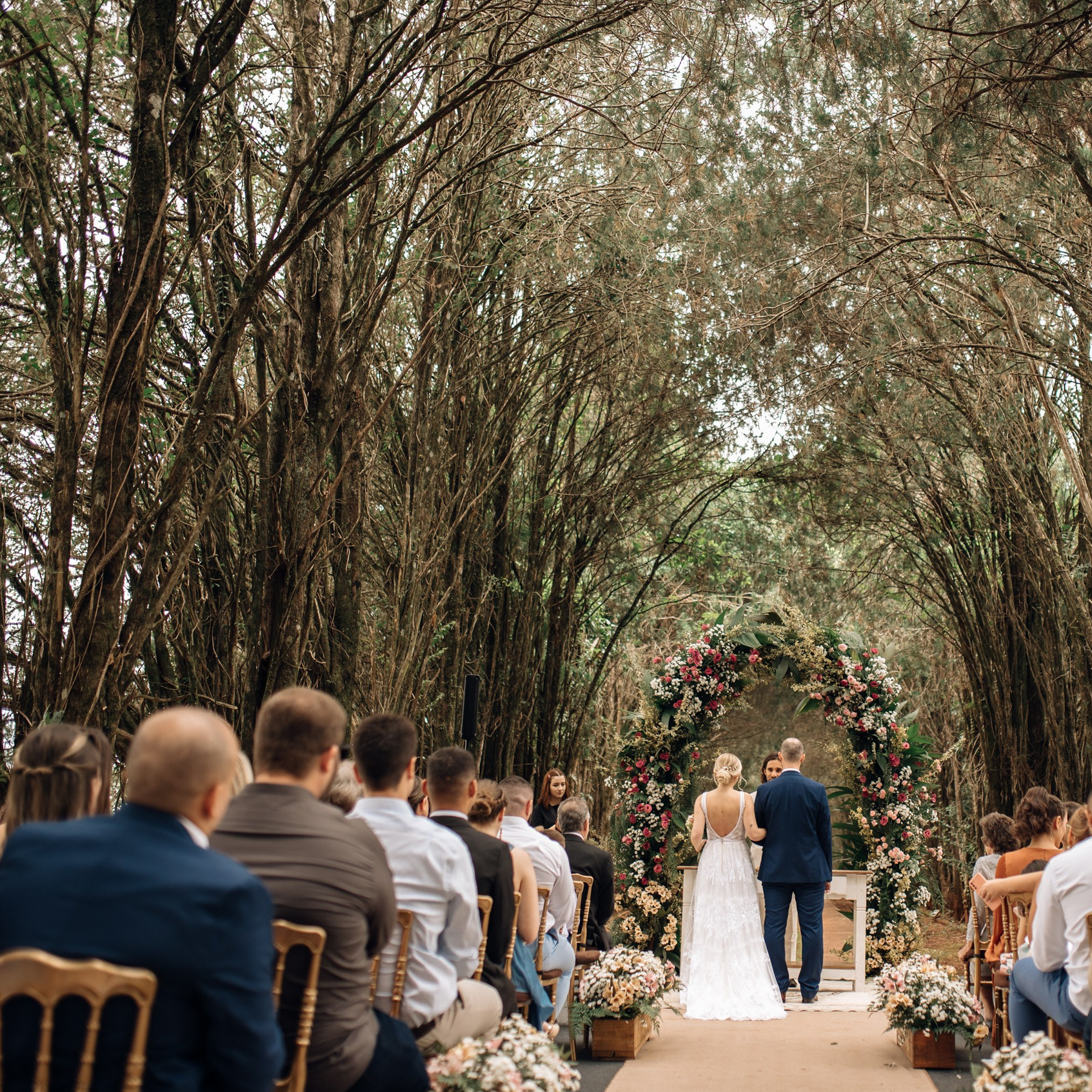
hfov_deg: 37.0
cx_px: 757
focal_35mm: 45
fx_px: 1606
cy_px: 549
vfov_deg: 37.6
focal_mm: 35
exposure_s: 1/320
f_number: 1.8
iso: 200
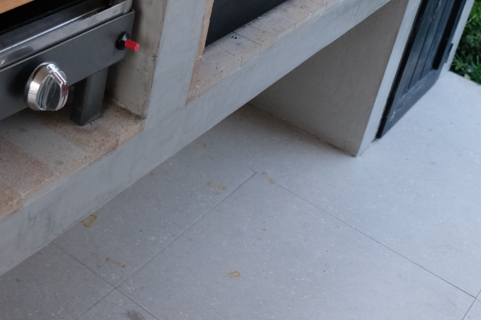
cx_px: 102
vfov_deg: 21.5
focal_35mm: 61
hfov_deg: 32.1
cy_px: 7
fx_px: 815
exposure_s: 1/180
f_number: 3.2
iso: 1600
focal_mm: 20.5
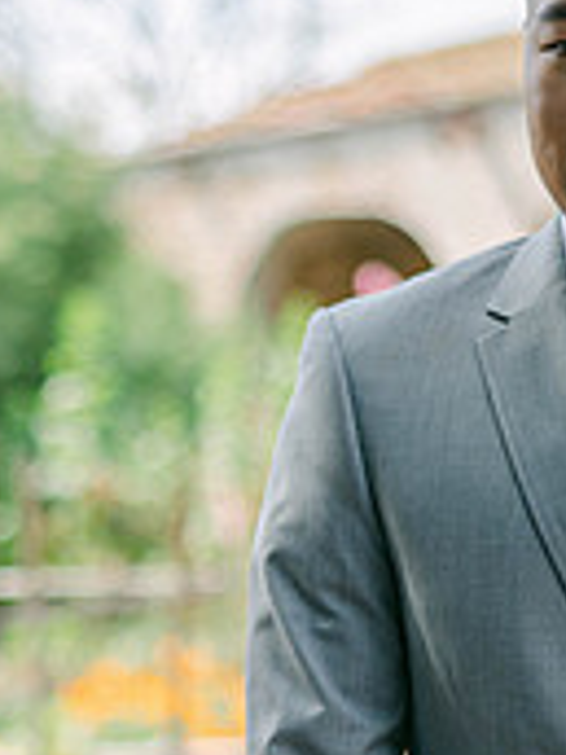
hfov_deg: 9.1
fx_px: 3532
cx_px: -13
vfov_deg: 12.1
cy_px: 645
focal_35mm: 162
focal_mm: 50
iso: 100
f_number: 2
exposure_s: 1/3200
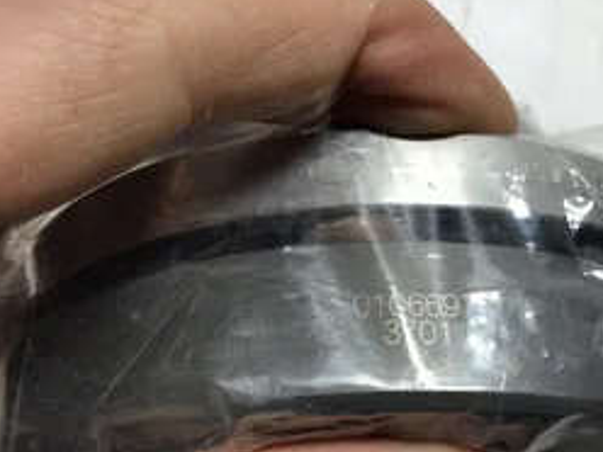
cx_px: 428
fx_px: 871
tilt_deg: -66.7
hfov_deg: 37.5
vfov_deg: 28.8
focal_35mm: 50
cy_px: 313
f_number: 2.4
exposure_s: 1/120
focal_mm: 3.3
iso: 32
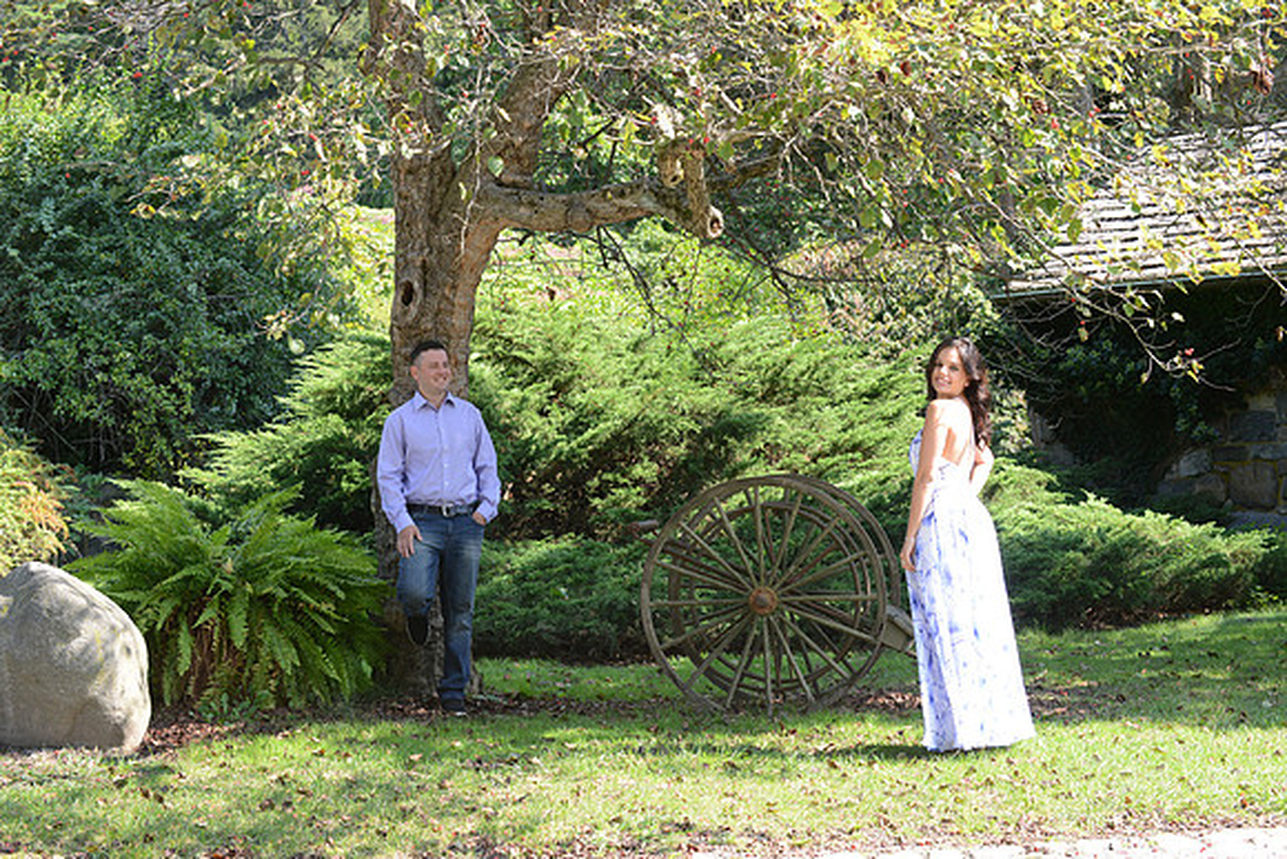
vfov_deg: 16.7
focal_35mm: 82
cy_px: 430
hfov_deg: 24.8
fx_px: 2932
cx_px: 644
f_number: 10
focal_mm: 82
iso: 800
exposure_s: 1/250
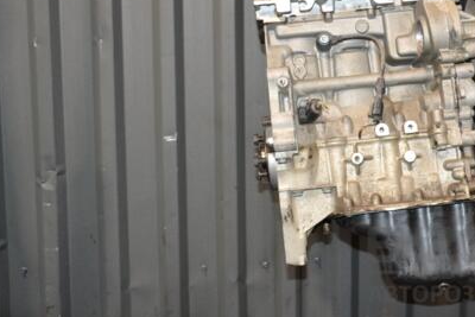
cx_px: 346
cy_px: 87
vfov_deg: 24.8
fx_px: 713
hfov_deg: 36.2
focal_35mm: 54
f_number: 5
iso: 800
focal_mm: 24
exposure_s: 1/60
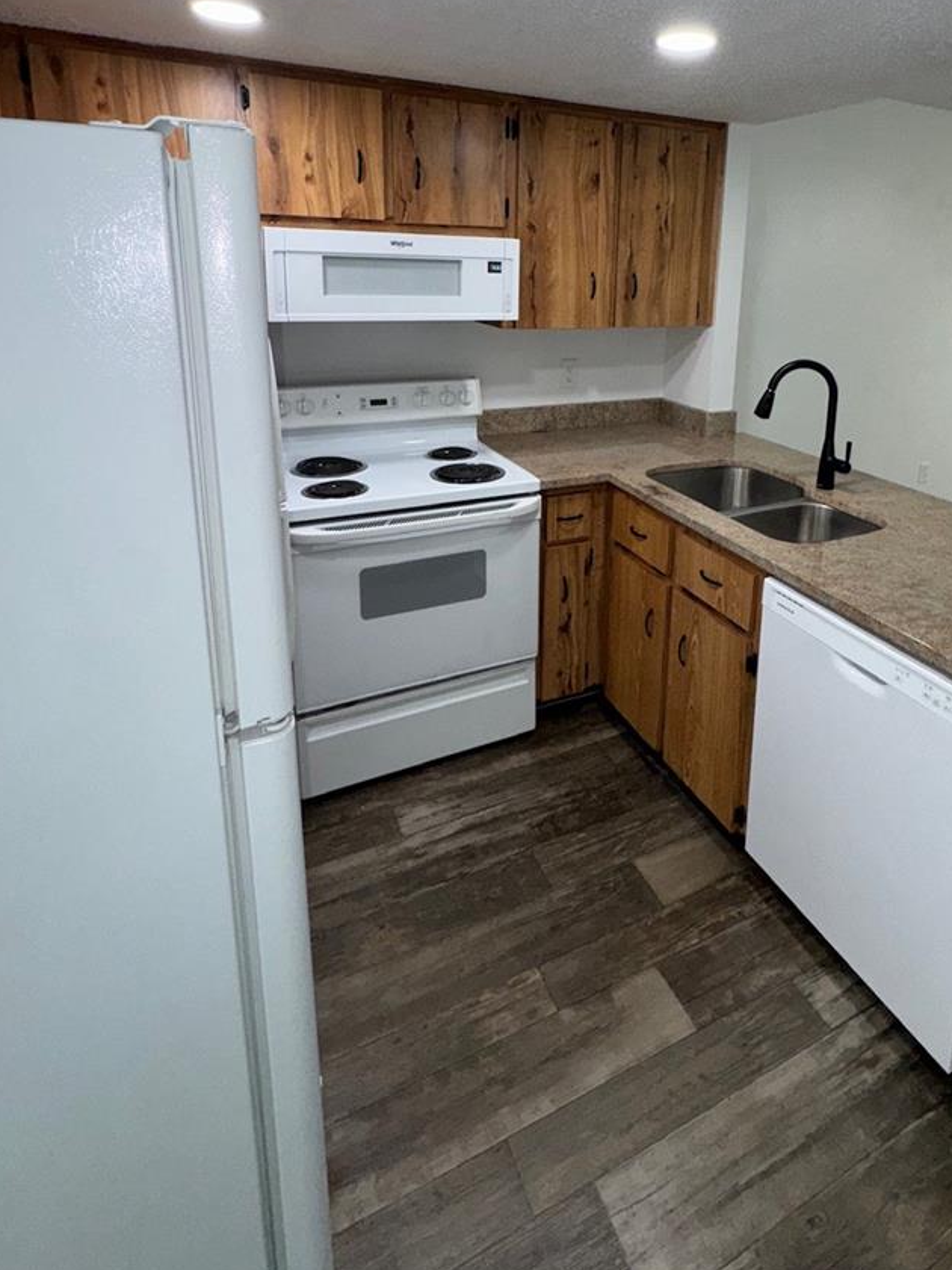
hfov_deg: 65.3
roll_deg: -0.2
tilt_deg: -10.2
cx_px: 574
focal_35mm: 20
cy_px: 407
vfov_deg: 78.6
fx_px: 733
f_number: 2.2
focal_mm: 2.22
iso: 100
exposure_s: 1/120
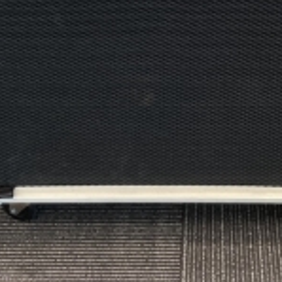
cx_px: 214
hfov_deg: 21.5
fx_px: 737
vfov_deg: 20.8
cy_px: -17
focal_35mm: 80
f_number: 1.6
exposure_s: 1/60
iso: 64
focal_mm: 4.2
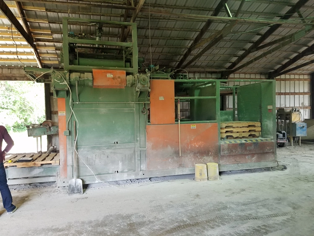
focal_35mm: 26
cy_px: 118
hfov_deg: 67.3
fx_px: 236
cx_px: 157
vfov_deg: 53.1
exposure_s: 1/60
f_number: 1.7
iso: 160
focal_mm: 4.2
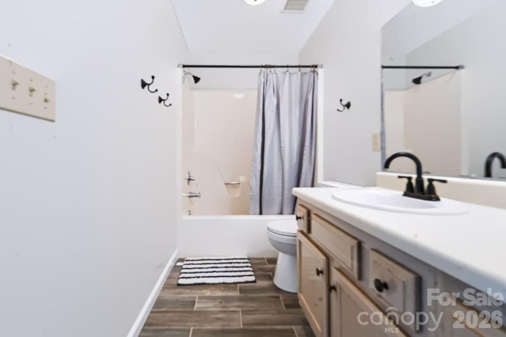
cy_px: 168
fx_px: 197
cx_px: 253
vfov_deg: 81.2
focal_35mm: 14
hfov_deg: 104.3
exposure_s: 1/100
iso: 640
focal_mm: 14
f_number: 8
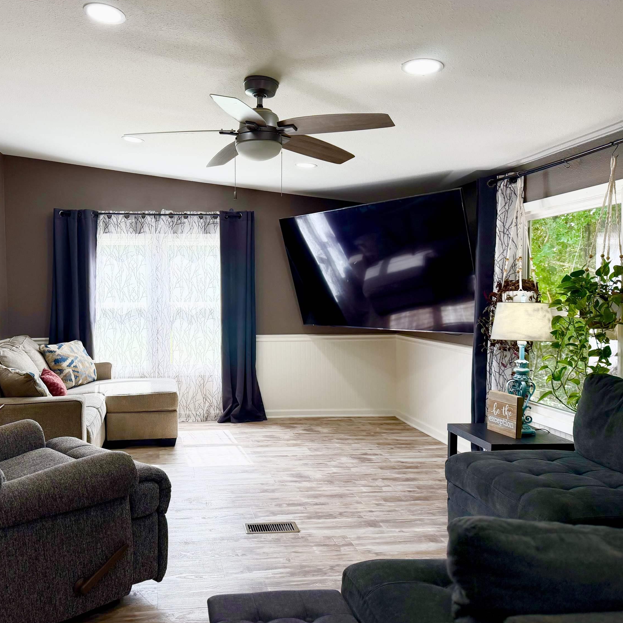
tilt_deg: -2.5
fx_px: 590
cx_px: 210
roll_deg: +0.6
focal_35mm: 29
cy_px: 311
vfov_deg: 55.6
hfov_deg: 54.6
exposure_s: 1/220
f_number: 1.78
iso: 160
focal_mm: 6.76
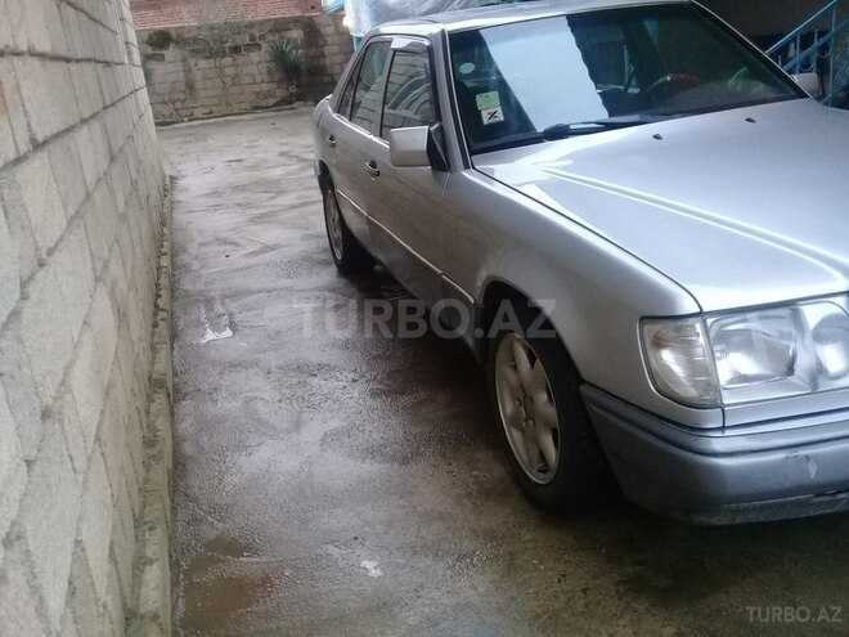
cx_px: 424
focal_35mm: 31
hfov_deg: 58.4
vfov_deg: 45.4
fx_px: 760
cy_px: 318
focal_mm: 3.3
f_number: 2.2
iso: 200
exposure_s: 1/25
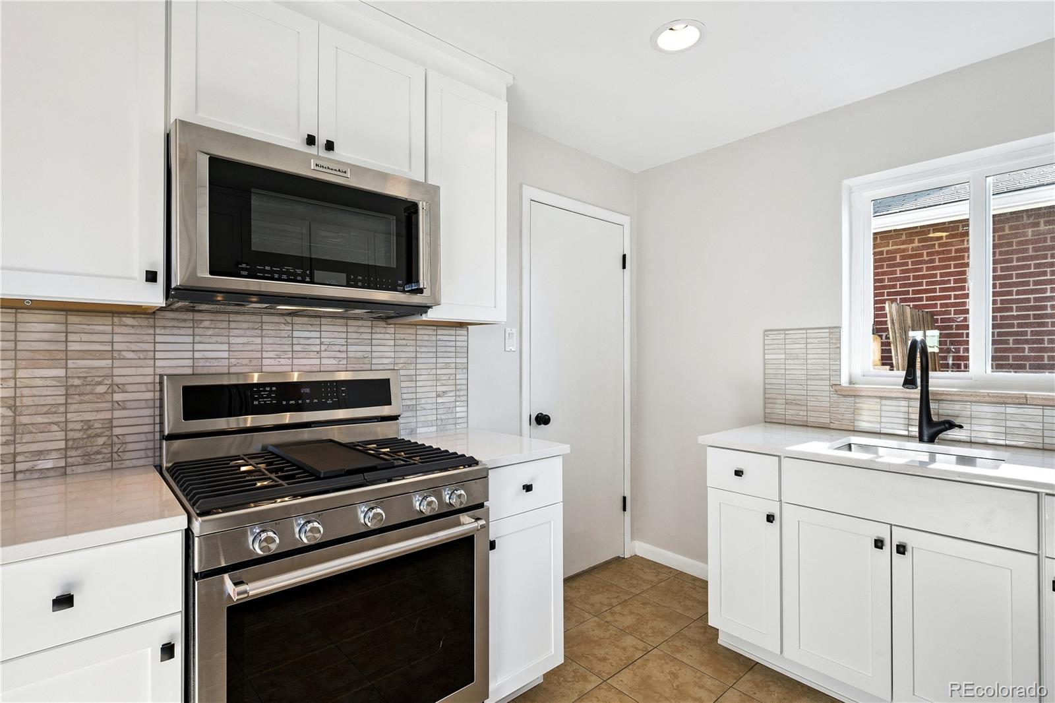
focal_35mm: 17
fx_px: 498
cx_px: 528
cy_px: 352
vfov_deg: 70.4
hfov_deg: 93.3
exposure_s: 1/80
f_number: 10
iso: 400
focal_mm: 17
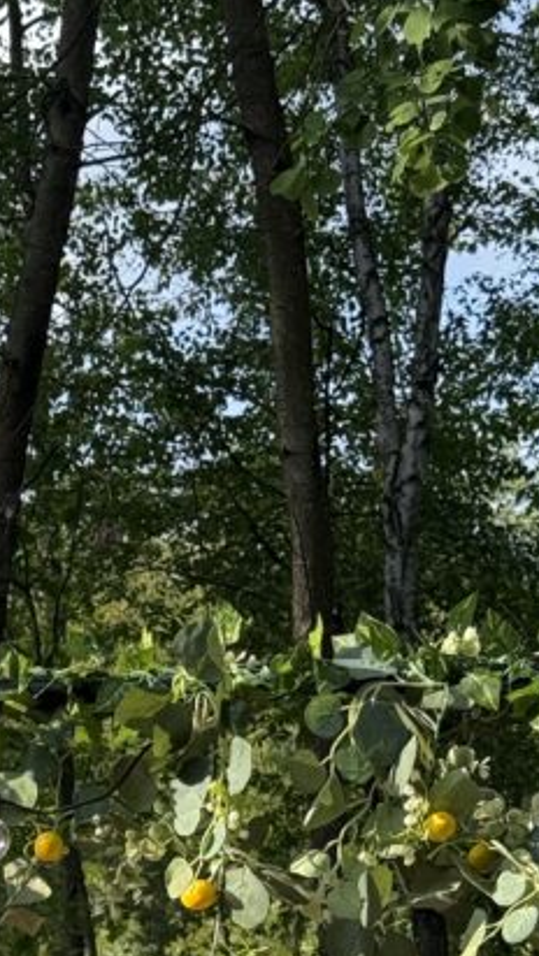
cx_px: -249
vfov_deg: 15.8
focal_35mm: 130
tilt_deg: +0.3
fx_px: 3300
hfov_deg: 9.1
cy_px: 1183
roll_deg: -1.4
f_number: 1.78
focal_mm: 6.76
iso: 64
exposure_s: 1/1070
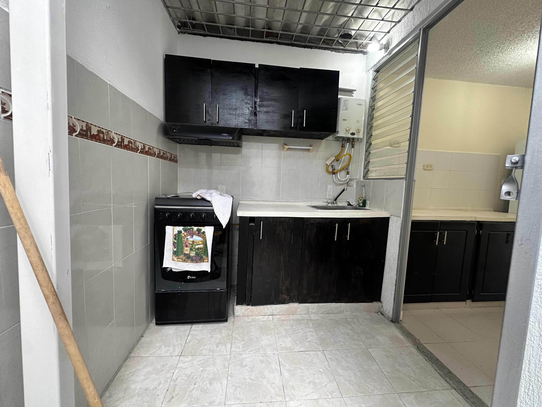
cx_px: 271
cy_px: 204
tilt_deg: -4.4
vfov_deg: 85.7
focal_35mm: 14
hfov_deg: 102.1
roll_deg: -4.2
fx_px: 219
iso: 250
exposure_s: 1/120
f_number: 2.2
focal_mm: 2.22
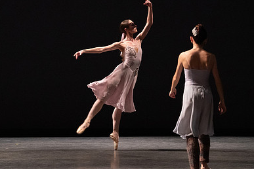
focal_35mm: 300
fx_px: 2117
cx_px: 103
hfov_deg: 6.9
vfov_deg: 4.6
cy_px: 70
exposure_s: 1/400
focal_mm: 200
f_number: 5
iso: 12800
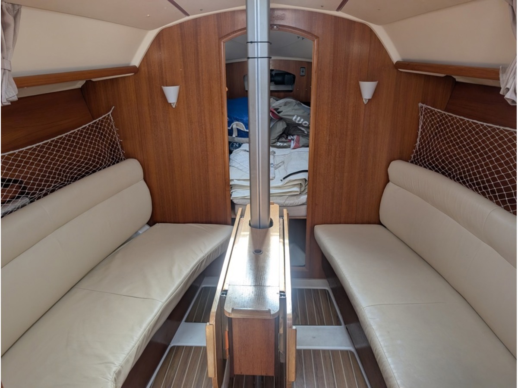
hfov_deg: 71.6
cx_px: 259
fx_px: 359
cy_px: 194
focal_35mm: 24
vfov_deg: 56.8
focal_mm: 6.9
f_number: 1.68
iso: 25
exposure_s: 1/150
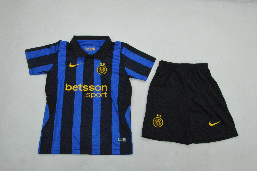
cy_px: 86
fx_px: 225
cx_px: 128
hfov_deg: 59.5
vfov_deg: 41.6
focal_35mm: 32
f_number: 25
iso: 6400
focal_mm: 21
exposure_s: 1/200
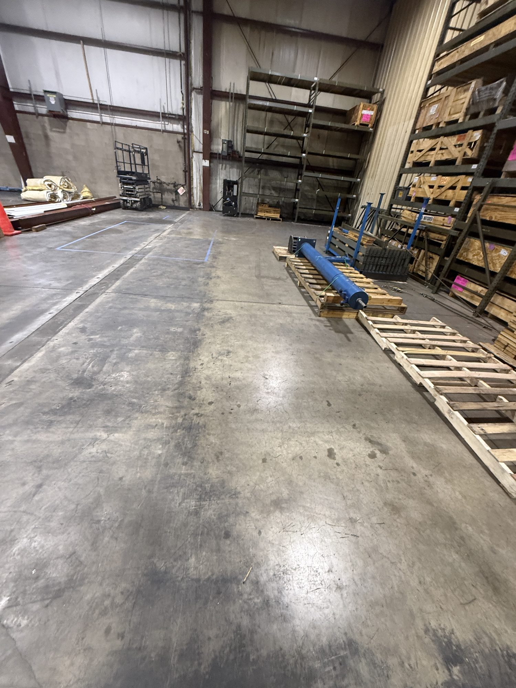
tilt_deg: -31.3
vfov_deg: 102.1
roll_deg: -7.1
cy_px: 344
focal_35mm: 14
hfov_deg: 85.7
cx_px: 258
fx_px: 278
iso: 320
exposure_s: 1/61
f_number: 2.2
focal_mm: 2.22
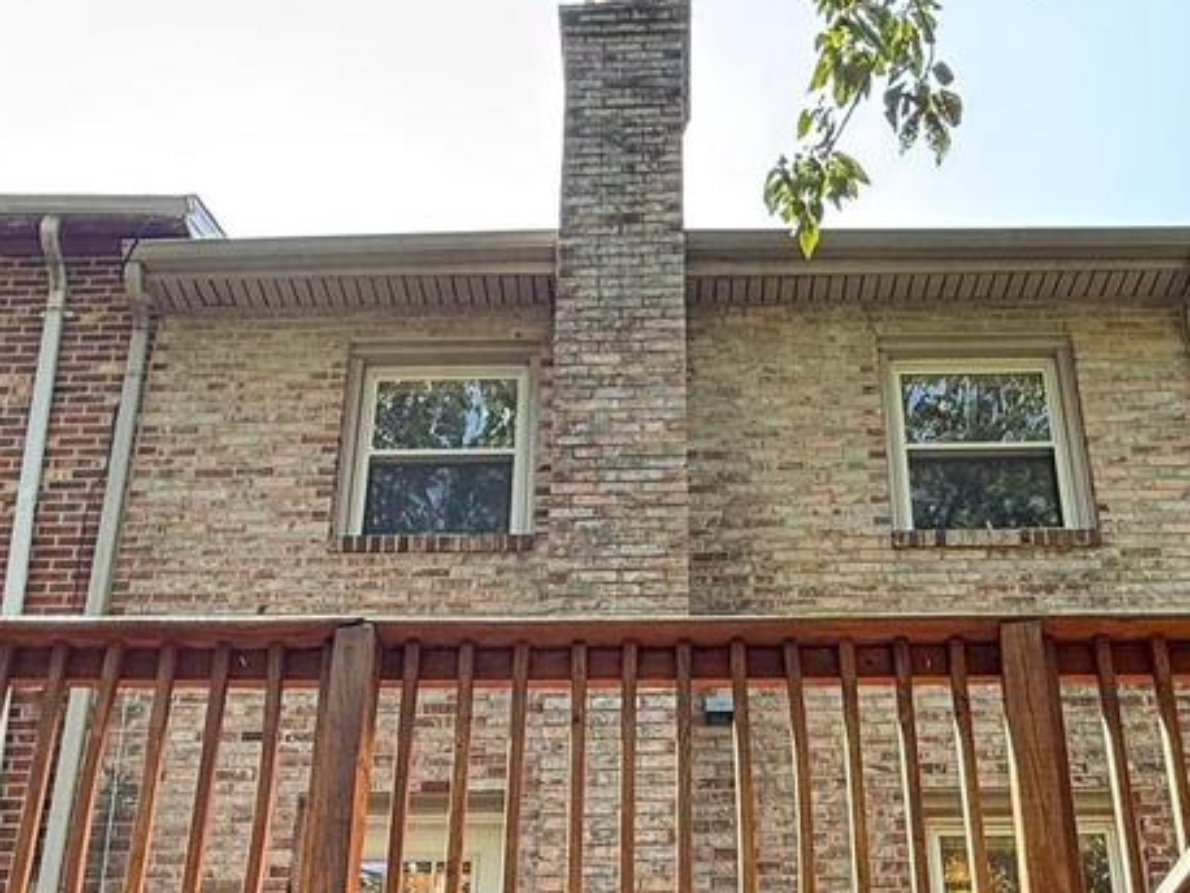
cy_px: 867
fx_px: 1513
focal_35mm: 44
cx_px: 652
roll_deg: -0.6
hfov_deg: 42.9
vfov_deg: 30.8
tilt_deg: +26.7
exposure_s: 1/126
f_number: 2.2
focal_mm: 2.22
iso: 50
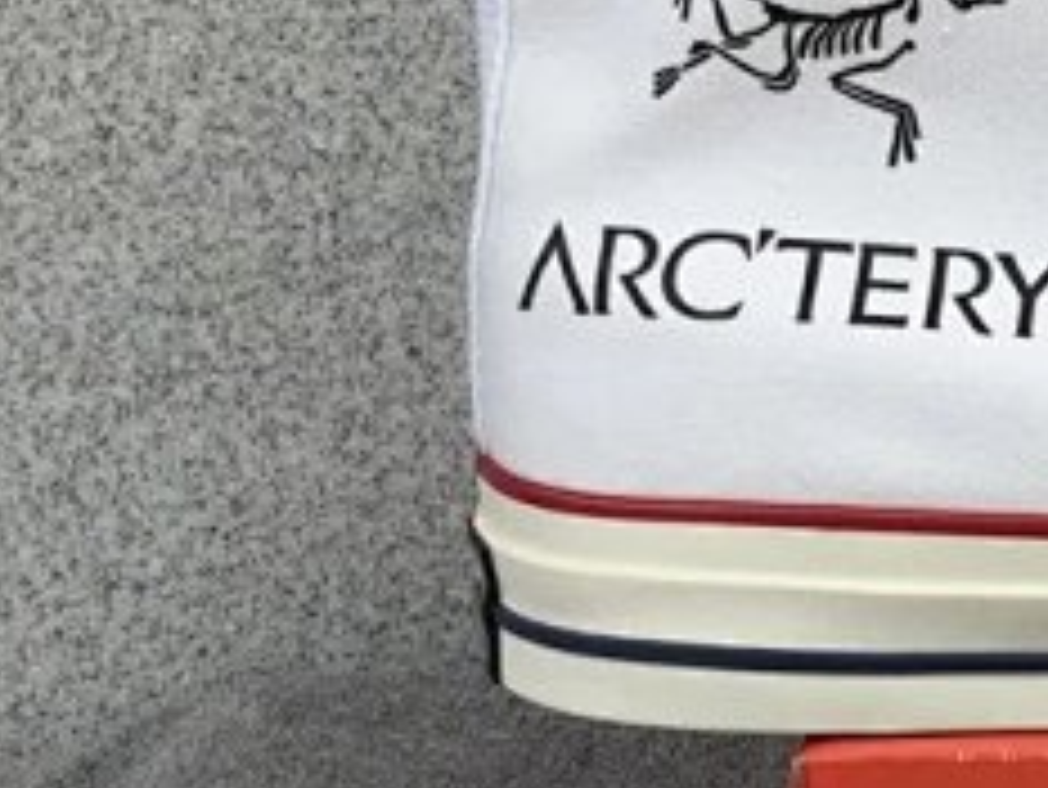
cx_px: 1381
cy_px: 455
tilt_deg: -16.9
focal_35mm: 85
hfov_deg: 20.8
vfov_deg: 17.4
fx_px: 2575
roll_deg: -0.5
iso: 25
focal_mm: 3.3
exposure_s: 1/110
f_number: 2.4
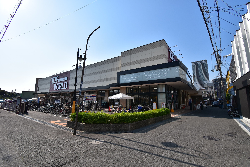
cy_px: 84
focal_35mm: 15
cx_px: 125
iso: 250
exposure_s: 1/500
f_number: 11
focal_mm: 10
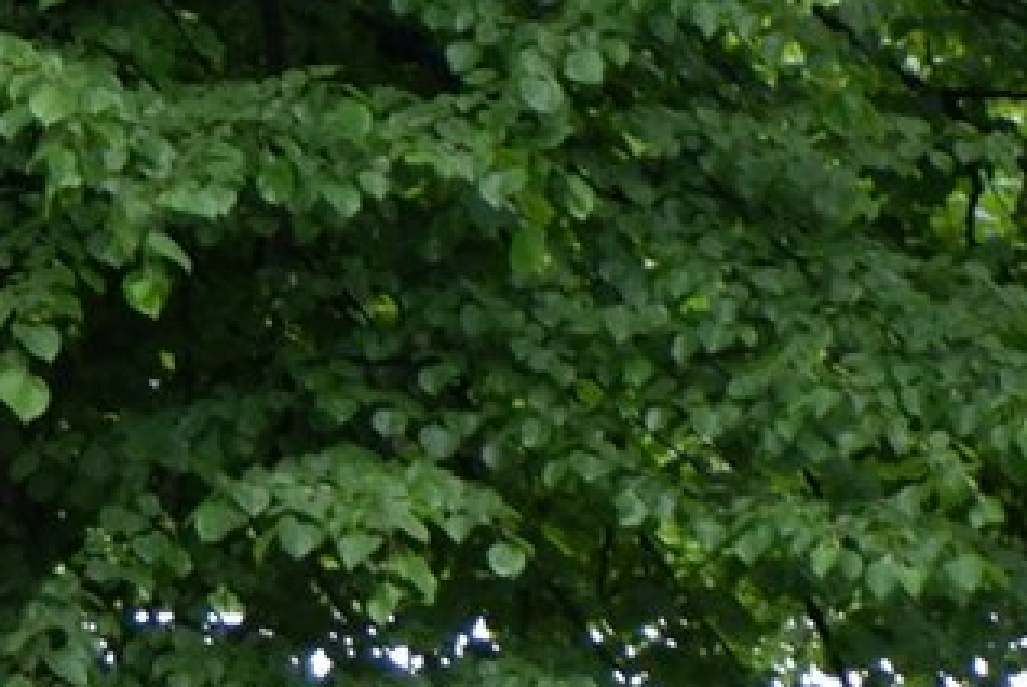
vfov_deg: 3.2
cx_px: -1225
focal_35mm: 429
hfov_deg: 4.7
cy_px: 1423
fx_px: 12249
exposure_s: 1/100
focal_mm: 45
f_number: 5.6
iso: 800
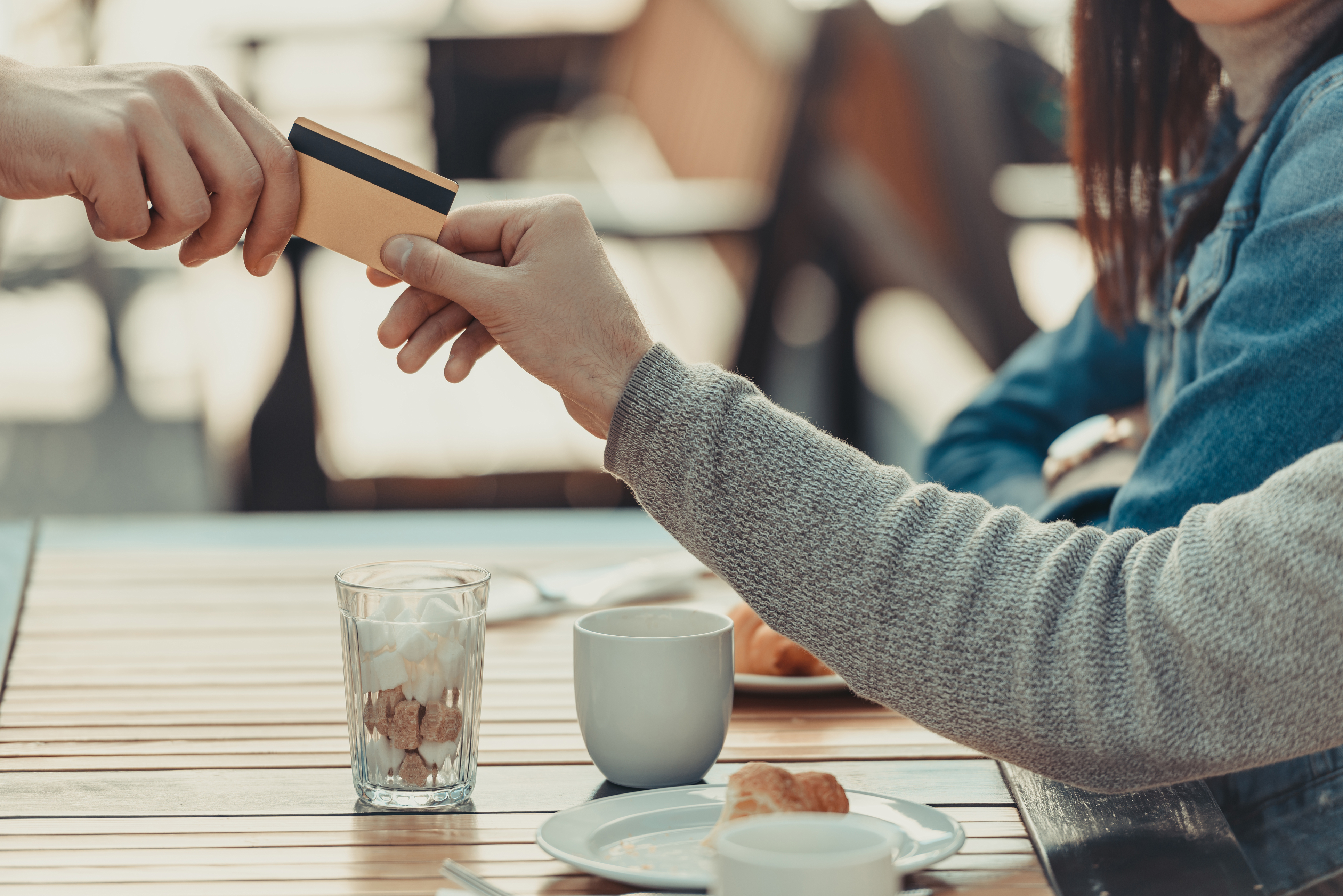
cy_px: 448
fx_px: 7463
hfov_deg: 10.3
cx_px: 672
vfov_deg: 6.9
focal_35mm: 200
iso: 100
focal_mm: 200
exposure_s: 1/800
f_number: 2.8
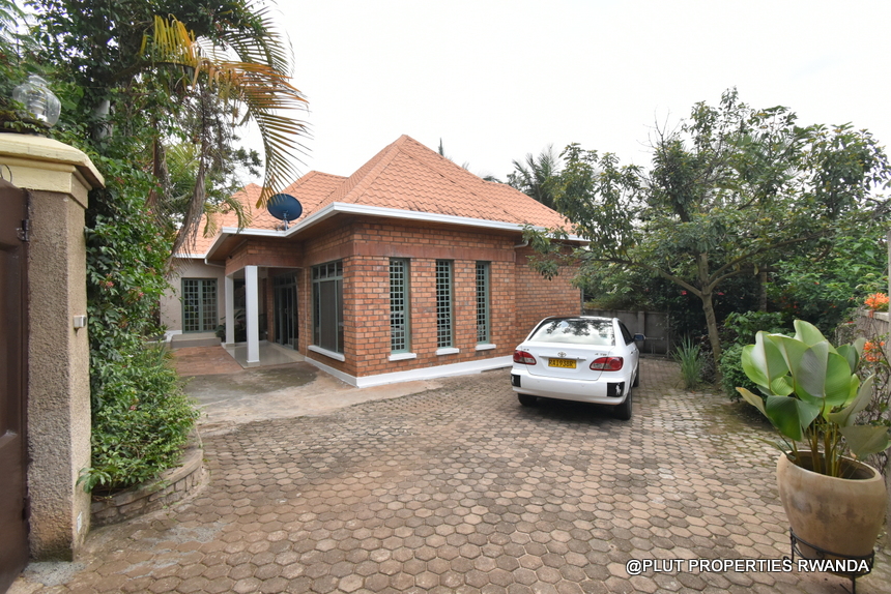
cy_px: 297
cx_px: 446
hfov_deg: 100.4
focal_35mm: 15
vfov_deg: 77.4
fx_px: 371
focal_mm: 10
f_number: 8
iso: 800
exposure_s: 1/500
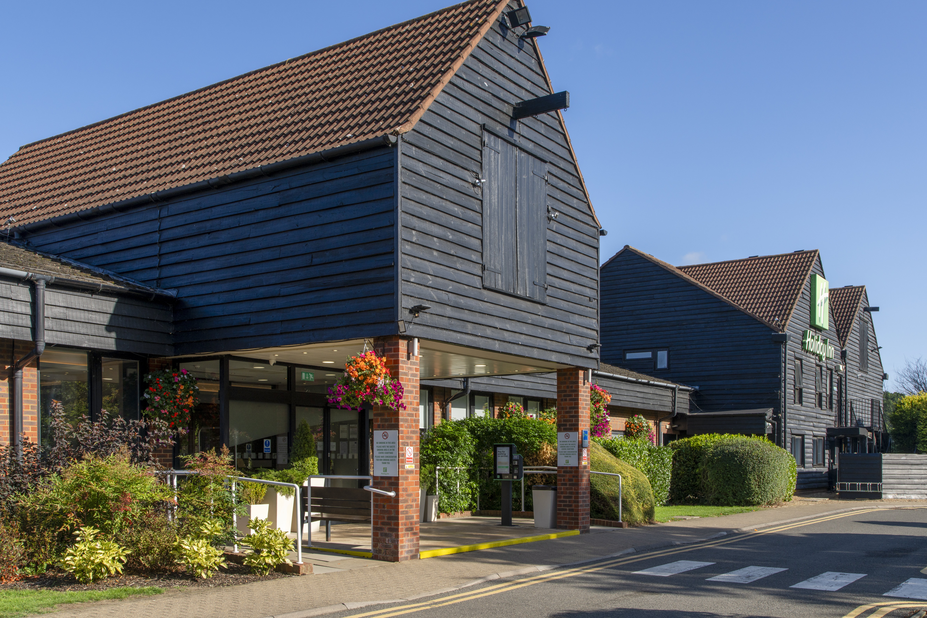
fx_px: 824
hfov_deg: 58.7
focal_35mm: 32
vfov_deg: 41.1
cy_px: 309
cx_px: 464
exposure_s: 1/125
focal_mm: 32
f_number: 13
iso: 125
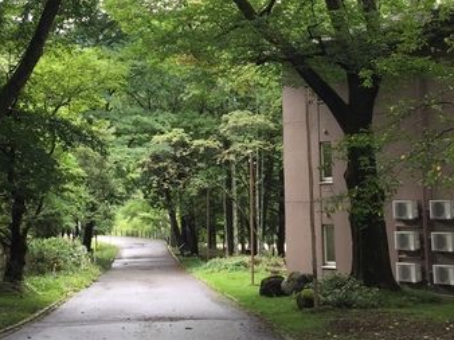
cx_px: 195
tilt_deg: +10.6
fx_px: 917
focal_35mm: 70
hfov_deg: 27.8
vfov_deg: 20.5
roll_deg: -1.3
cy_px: 24
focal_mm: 4.15
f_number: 2.2
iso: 40
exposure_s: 1/120
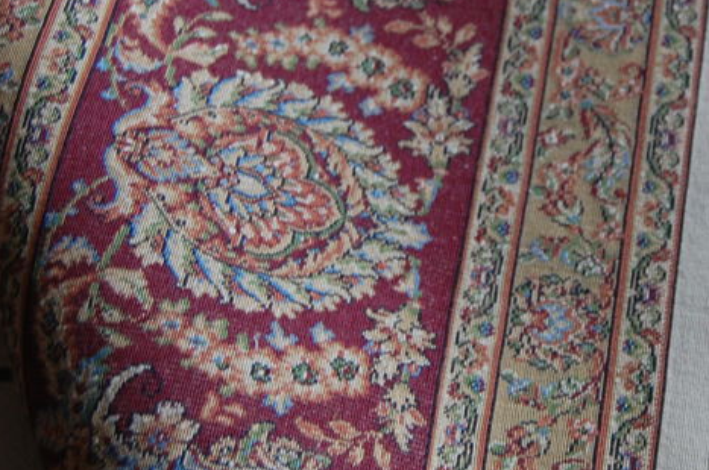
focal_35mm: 90
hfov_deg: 22.4
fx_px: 1770
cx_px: 550
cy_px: 98
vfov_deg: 15.1
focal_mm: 28
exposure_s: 1/30
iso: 560
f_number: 4.2
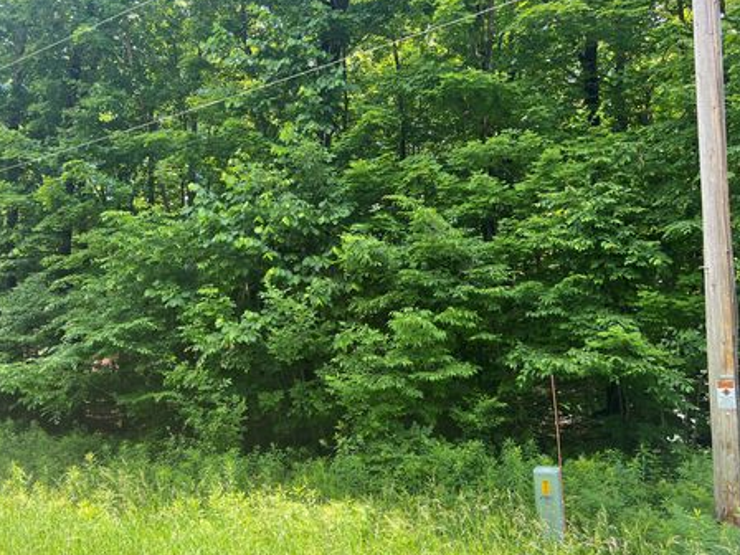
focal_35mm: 29
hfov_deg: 61.6
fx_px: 620
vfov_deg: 48.2
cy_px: 288
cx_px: 347
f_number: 1.5
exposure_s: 1/324
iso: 50
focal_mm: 5.7
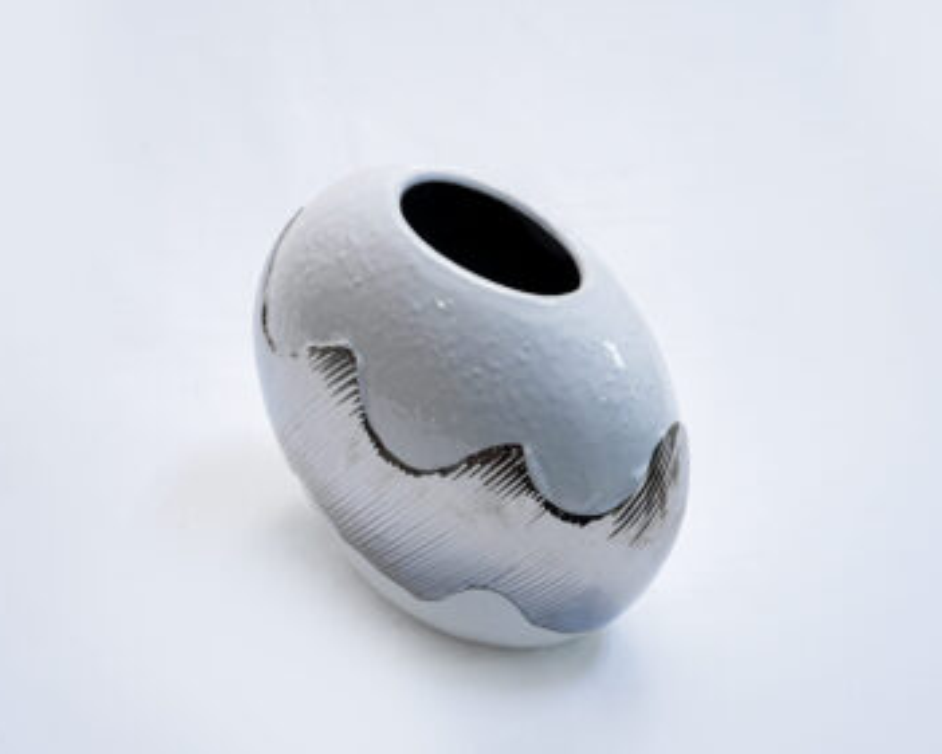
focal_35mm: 54
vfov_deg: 28.1
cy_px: 377
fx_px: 1506
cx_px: 454
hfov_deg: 34.7
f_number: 13
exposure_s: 1/125
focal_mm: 47
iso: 3200
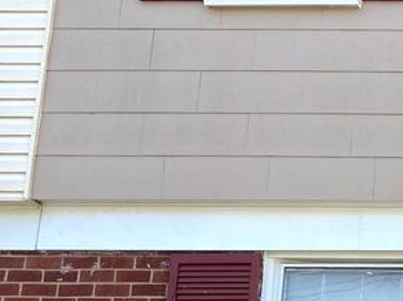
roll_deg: -1.0
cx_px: 598
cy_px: 271
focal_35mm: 98
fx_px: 1140
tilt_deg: +15.1
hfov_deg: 18.0
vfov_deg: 14.9
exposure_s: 1/571
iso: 20
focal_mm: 3.99
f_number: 1.8
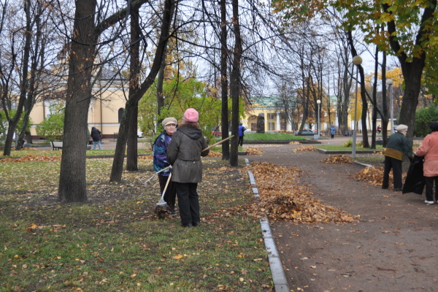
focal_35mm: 45
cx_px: 219
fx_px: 547
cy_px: 146
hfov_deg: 43.6
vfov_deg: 29.9
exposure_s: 1/80
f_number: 4.5
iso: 400
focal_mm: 30
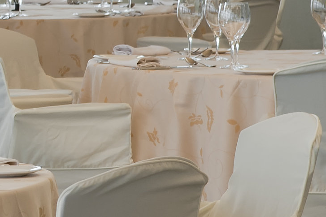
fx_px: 3711
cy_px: -121
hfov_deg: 4.9
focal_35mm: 410
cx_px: -388
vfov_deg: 3.3
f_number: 10
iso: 200
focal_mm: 70
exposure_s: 1/6
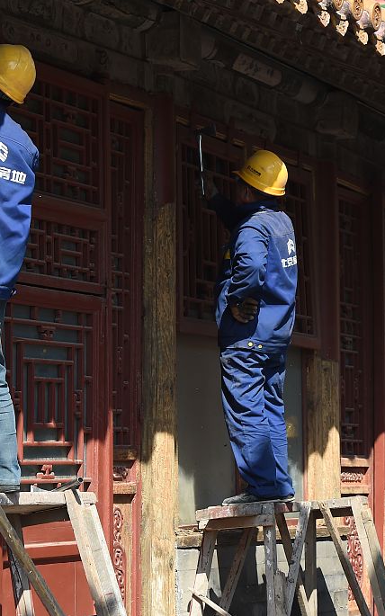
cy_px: 315
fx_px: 2099
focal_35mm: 125
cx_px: 324
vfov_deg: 16.7
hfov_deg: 10.4
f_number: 6.3
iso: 400
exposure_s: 1/1000
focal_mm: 70
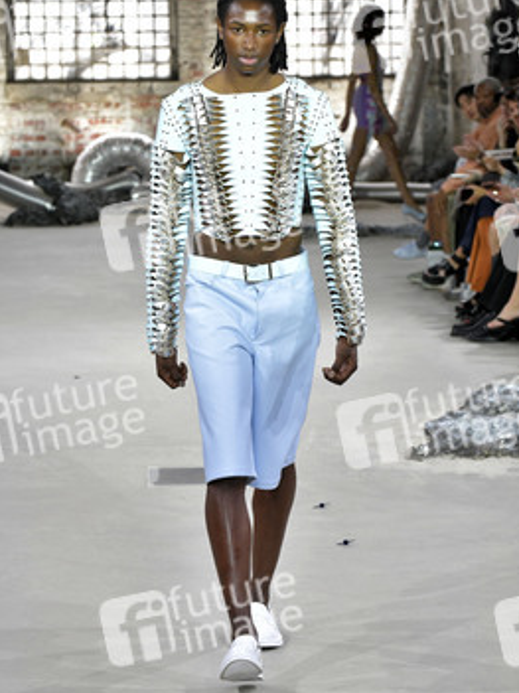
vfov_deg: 14.3
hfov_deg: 10.7
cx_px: 259
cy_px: 324
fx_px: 2760
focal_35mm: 138
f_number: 6.3
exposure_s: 1/320
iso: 2500
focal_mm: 105
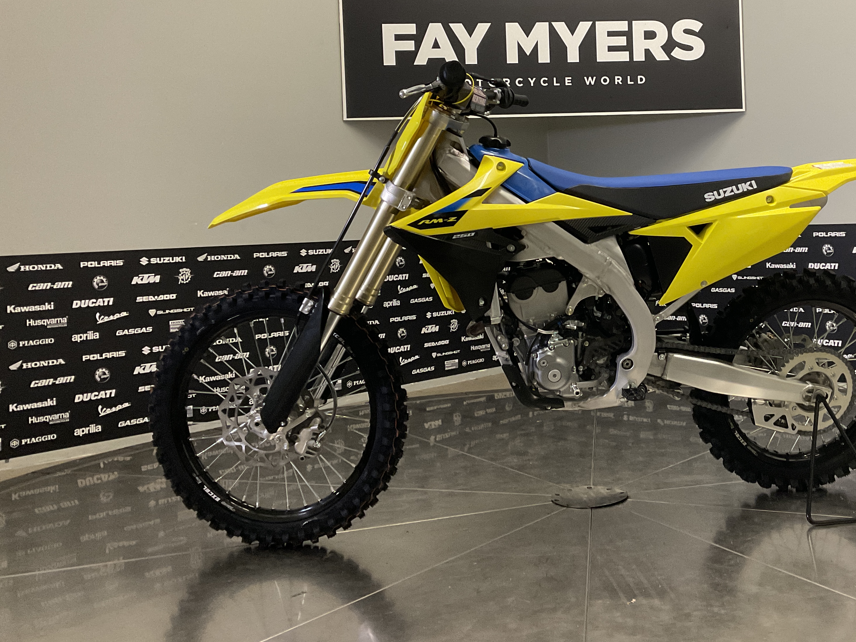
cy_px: 201
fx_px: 989
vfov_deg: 35.5
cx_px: 590
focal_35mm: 40
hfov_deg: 45.9
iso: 160
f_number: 1.8
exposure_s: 1/60
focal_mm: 3
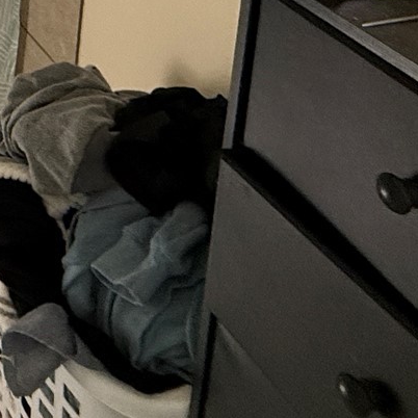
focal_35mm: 63
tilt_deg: -4.5
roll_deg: -0.6
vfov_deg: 20.4
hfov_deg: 19.4
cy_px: -312
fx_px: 861
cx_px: -361
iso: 320
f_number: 2.2
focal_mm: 2.22
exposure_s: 1/63
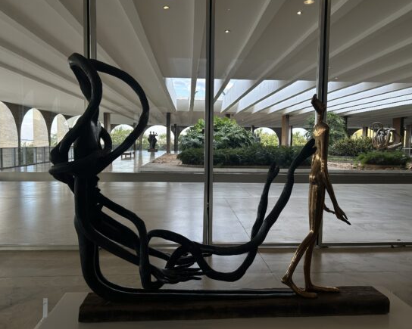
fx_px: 341
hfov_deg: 62.2
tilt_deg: -2.9
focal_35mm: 28
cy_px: 161
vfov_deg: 51.5
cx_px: 215
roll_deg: -0.4
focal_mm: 5.7
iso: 40
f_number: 1.5
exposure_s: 1/274
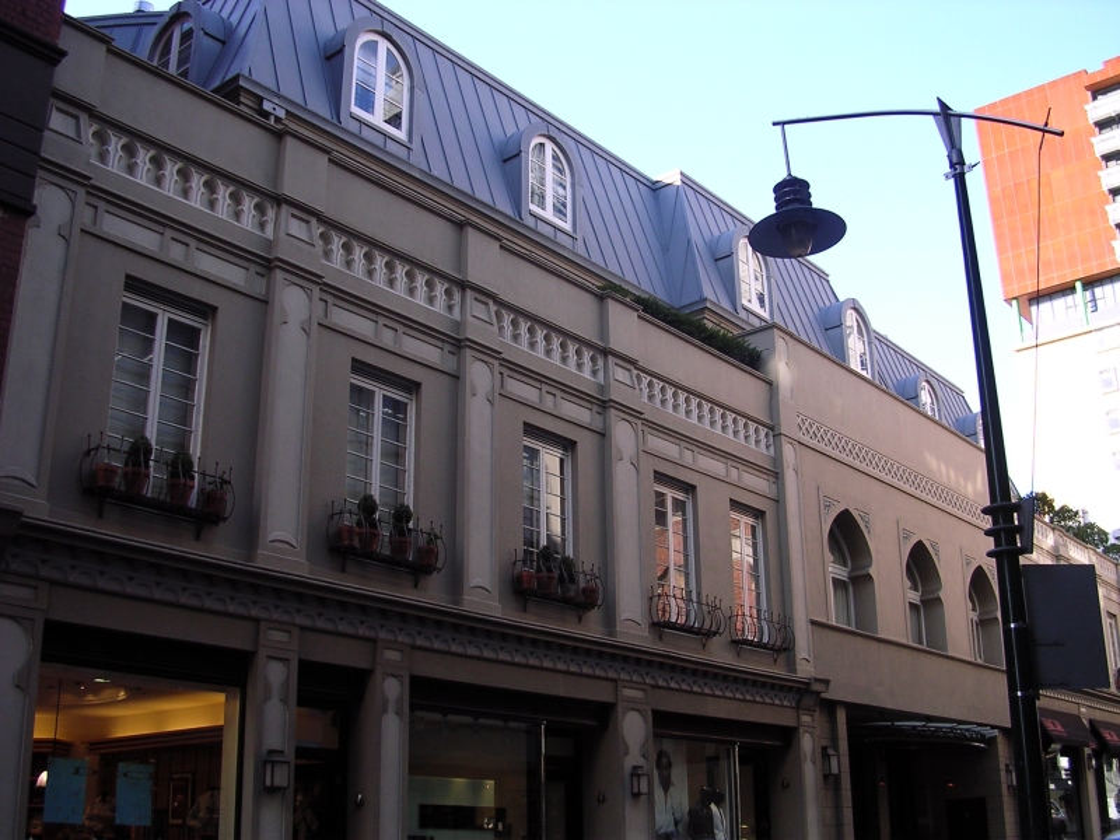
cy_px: 420
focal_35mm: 38
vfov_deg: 37.7
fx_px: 1229
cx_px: 560
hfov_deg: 49.0
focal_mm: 5.8
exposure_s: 1/136
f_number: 2.8
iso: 100
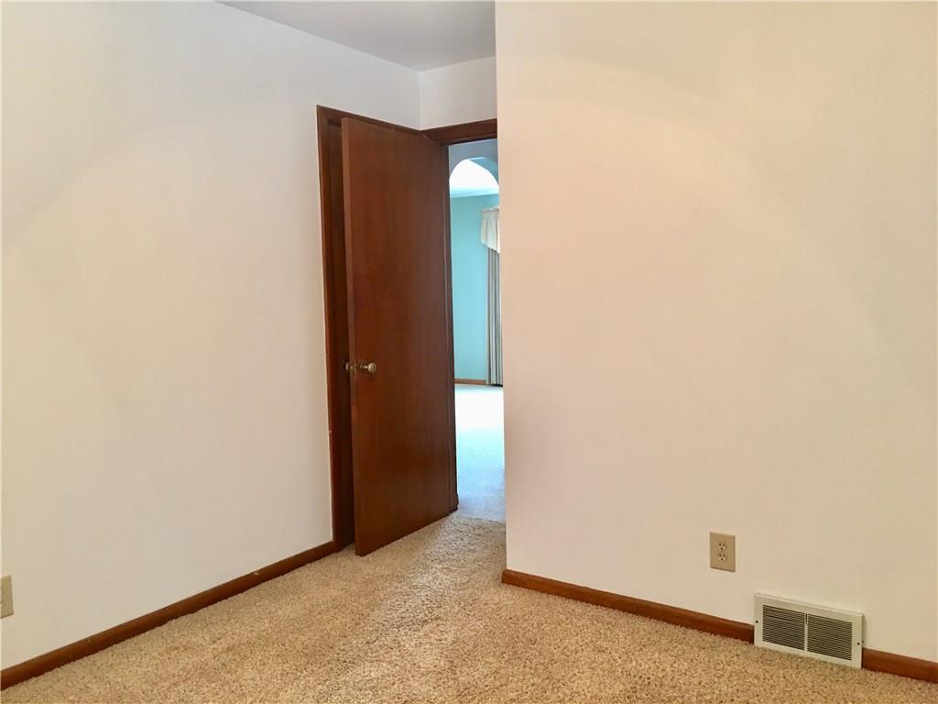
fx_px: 786
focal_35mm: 29
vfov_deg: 48.2
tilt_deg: -2.8
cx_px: 469
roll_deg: +1.0
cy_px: 352
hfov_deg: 61.7
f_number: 2.2
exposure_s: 1/15
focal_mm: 4.15
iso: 50
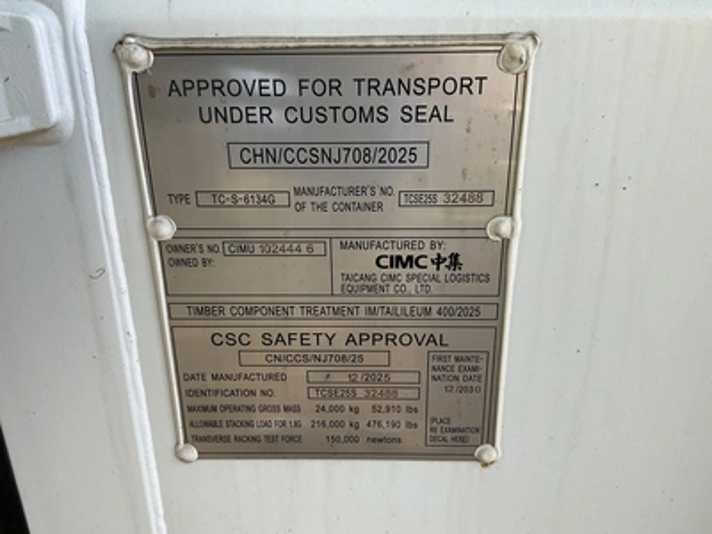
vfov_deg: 48.2
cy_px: 267
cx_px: 356
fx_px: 596
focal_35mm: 29
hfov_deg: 61.7
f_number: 1.8
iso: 64
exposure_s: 1/76
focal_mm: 3
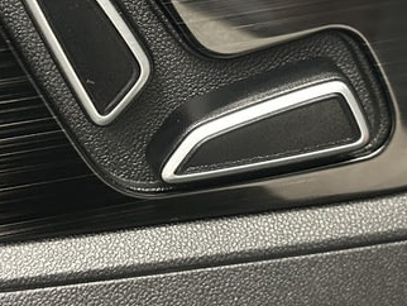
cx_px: 179
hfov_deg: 28.9
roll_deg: -2.2
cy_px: 114
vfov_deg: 21.9
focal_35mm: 67
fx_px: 788
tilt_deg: -19.3
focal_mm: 6.86
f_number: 1.78
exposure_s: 1/33
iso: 1000
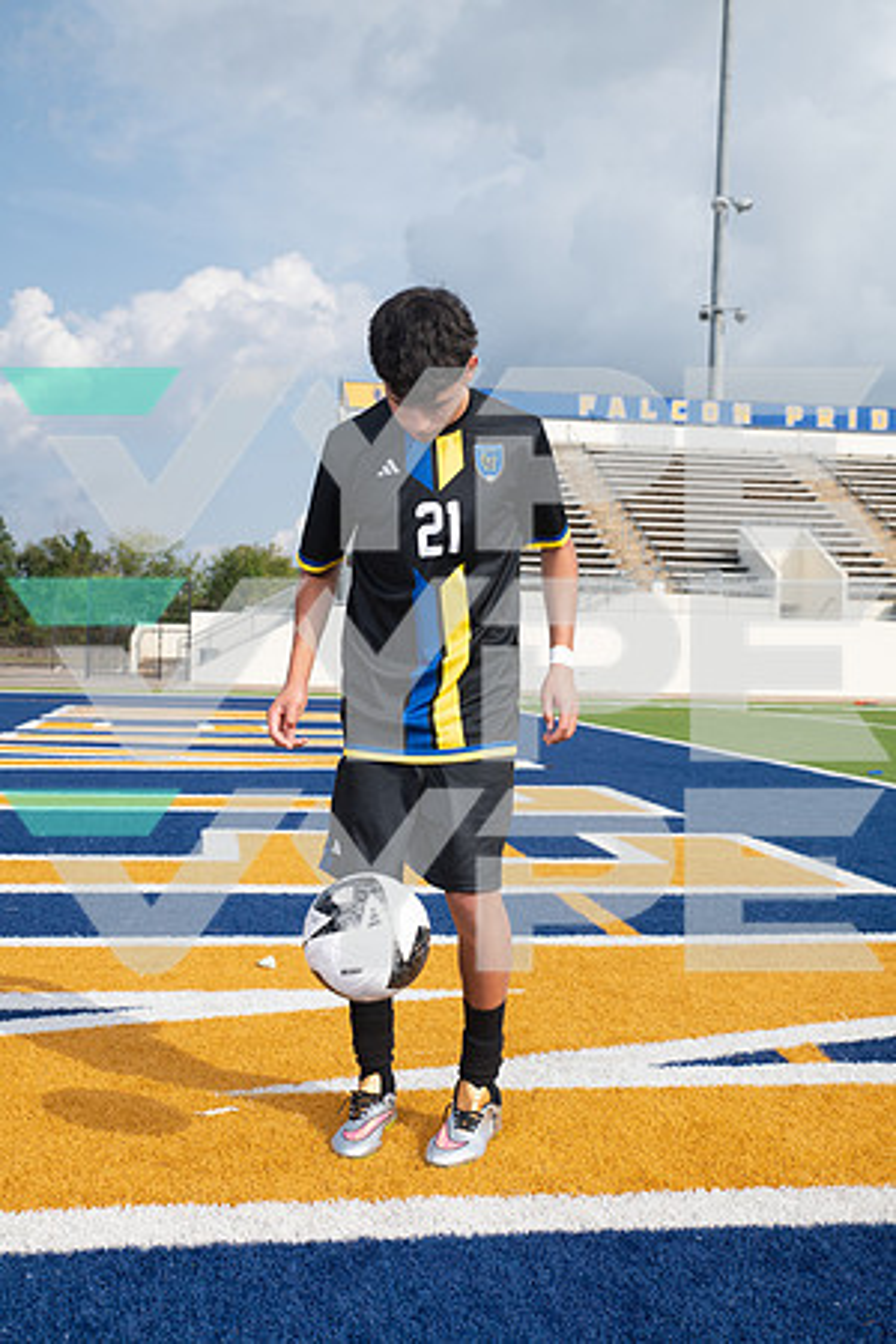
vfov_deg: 42.7
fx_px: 1717
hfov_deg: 29.2
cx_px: 448
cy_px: 672
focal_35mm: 46
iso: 100
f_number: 7.1
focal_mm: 46
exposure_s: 1/320
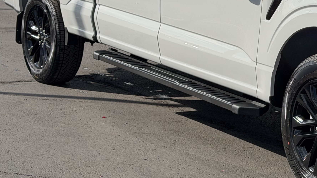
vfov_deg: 10.1
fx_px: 1000
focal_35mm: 119
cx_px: 329
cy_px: 8
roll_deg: -3.0
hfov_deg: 17.5
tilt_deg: -4.1
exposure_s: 1/3891
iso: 80
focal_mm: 6.76
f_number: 1.78
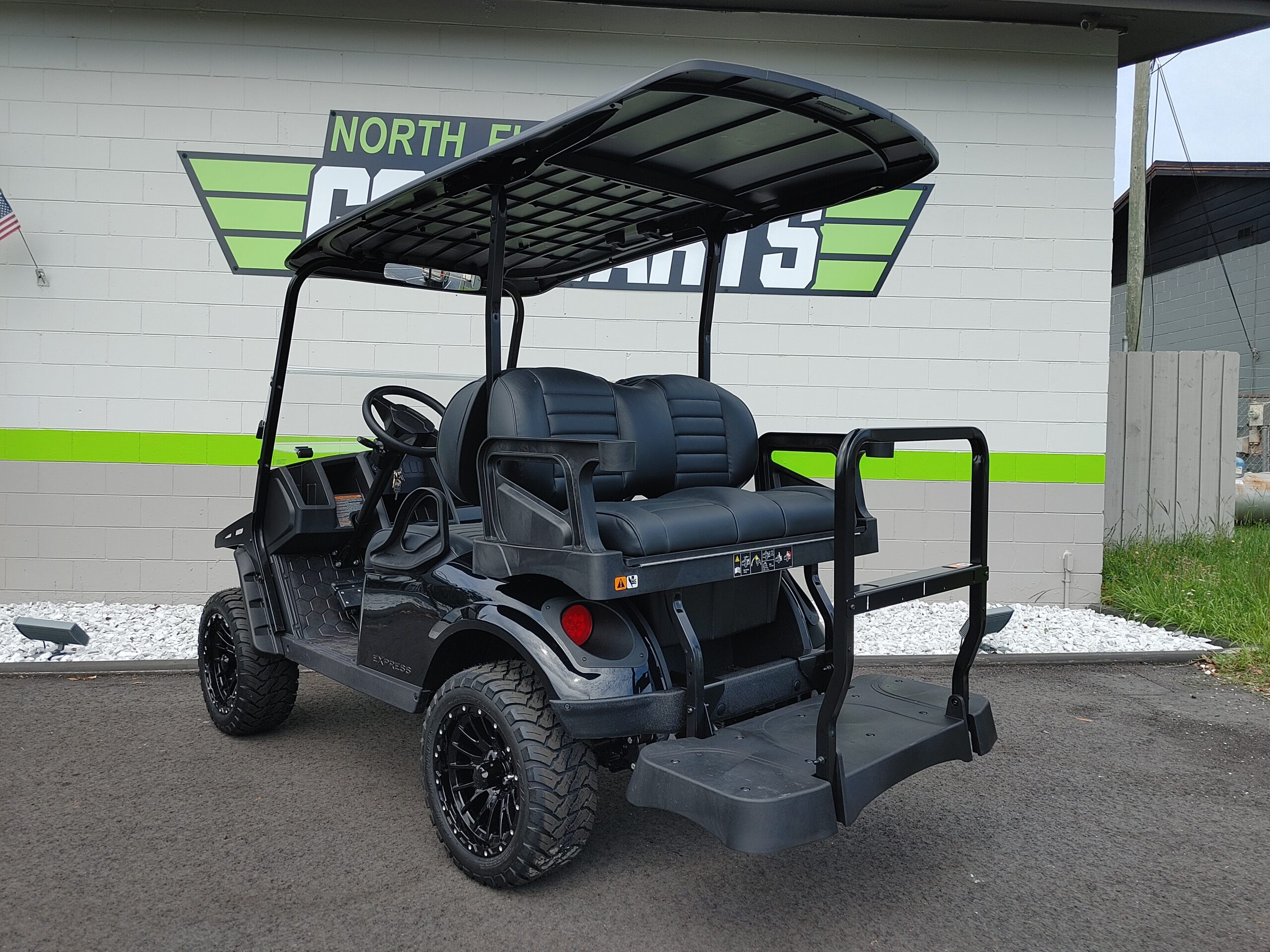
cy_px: 476
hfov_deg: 67.3
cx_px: 635
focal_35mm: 26
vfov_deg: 53.1
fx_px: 954
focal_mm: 4.81
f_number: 1.8
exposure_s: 1/1190
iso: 50
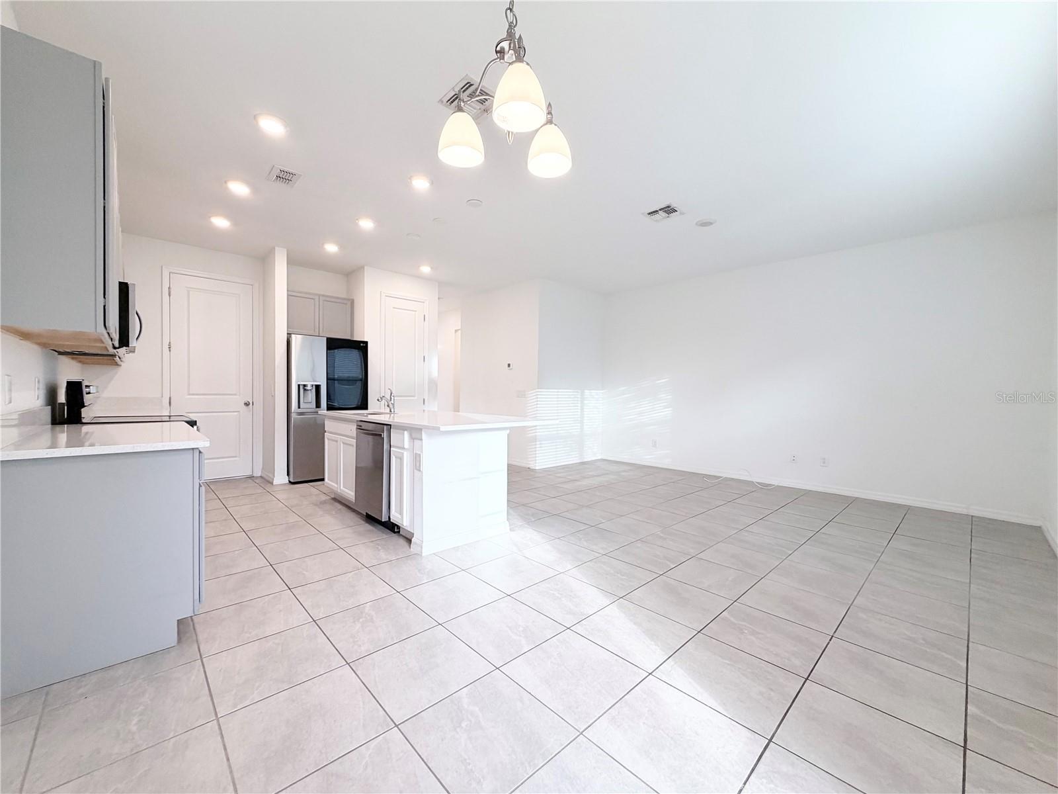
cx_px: 529
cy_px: 397
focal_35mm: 14
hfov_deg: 102.1
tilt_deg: -1.3
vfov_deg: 85.7
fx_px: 428
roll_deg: -0.2
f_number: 2.2
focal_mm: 2.22
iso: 100
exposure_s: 1/120
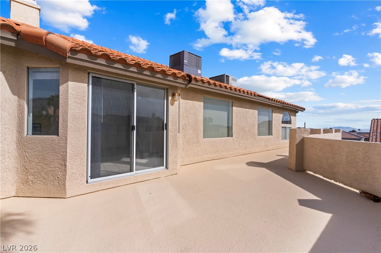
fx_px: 180
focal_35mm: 17
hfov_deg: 93.3
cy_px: 126
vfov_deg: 70.4
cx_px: 190
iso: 500
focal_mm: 17
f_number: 8
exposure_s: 1/8000
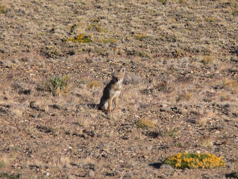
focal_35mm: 420
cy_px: 90
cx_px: 119
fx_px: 2888
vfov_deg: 3.5
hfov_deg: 4.7
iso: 80
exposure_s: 1/320
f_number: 5.6
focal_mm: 88.8
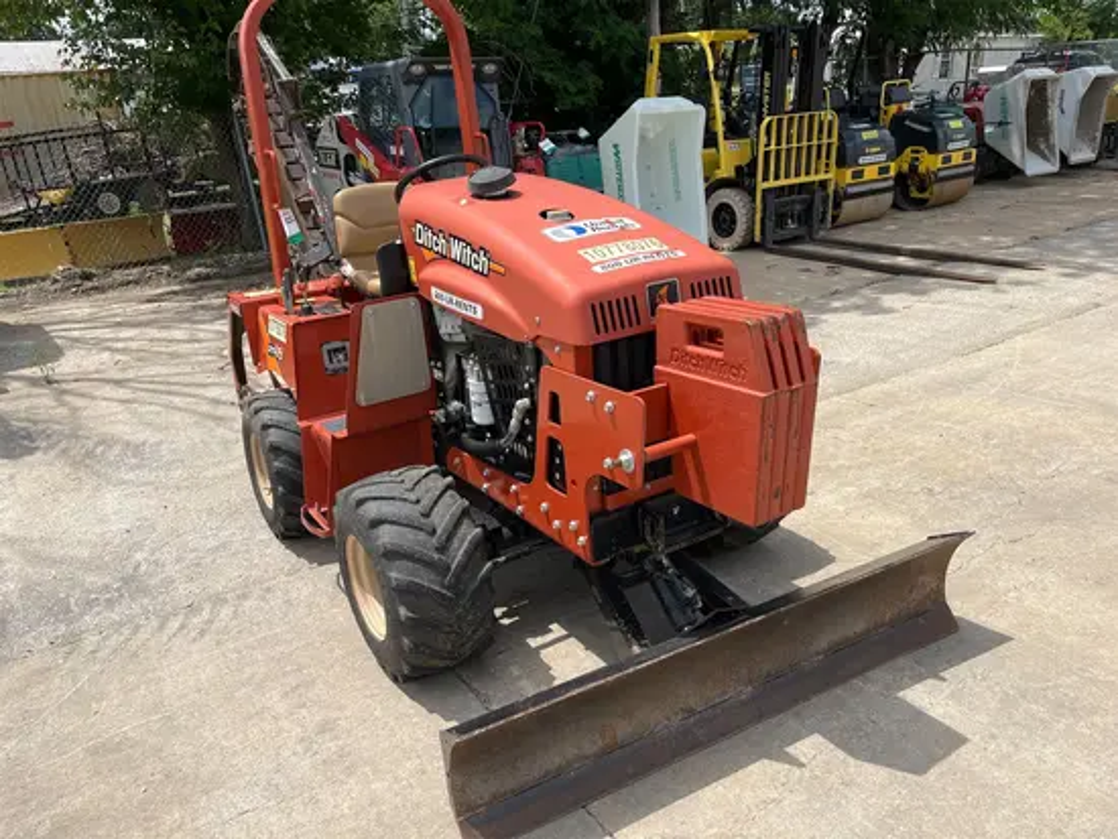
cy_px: 420
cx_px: 559
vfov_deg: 53.1
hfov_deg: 67.3
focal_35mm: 26
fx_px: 840
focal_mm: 5.1
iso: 50
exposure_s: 1/2967
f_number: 1.6
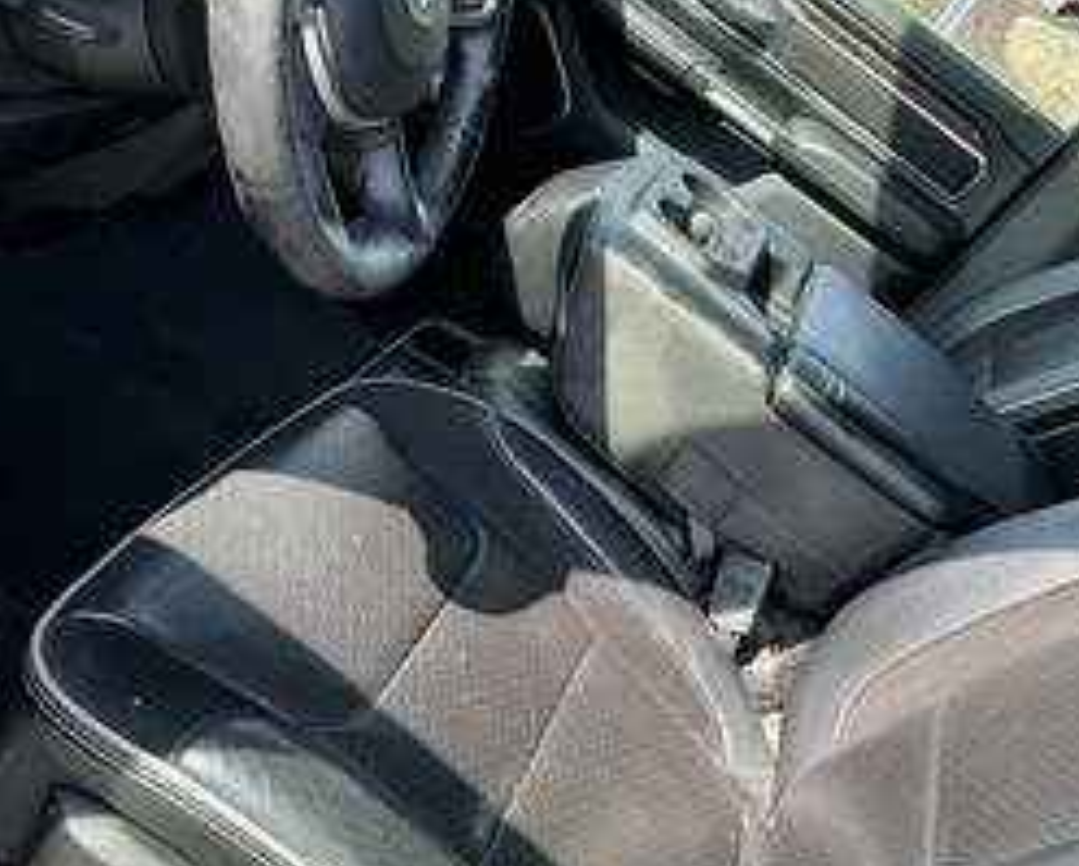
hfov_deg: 40.9
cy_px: 527
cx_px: 796
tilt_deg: -23.7
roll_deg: -40.0
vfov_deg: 34.1
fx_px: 1407
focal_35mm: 44
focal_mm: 3
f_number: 1.8
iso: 20
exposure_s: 1/153
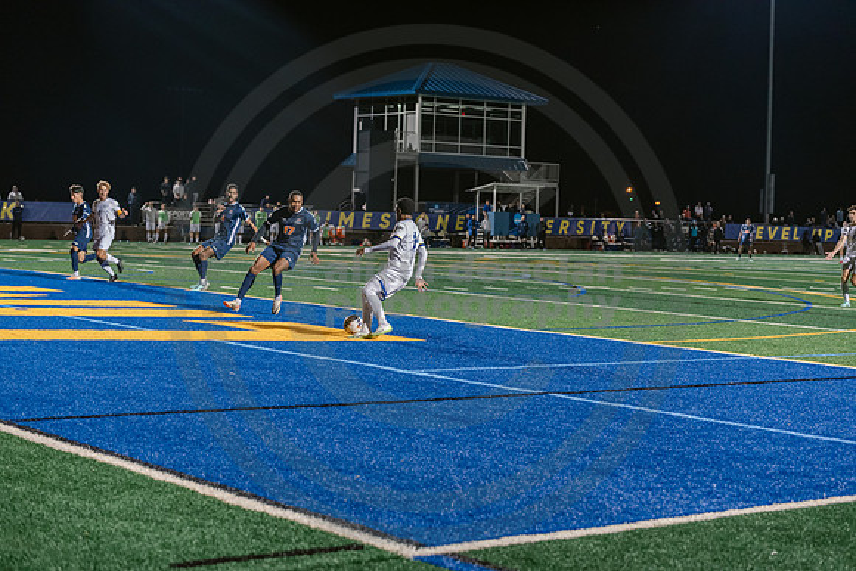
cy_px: 286
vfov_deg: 19.5
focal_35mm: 70
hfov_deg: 28.8
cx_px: 428
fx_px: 1665
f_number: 3.5
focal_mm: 70
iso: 3200
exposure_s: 1/320
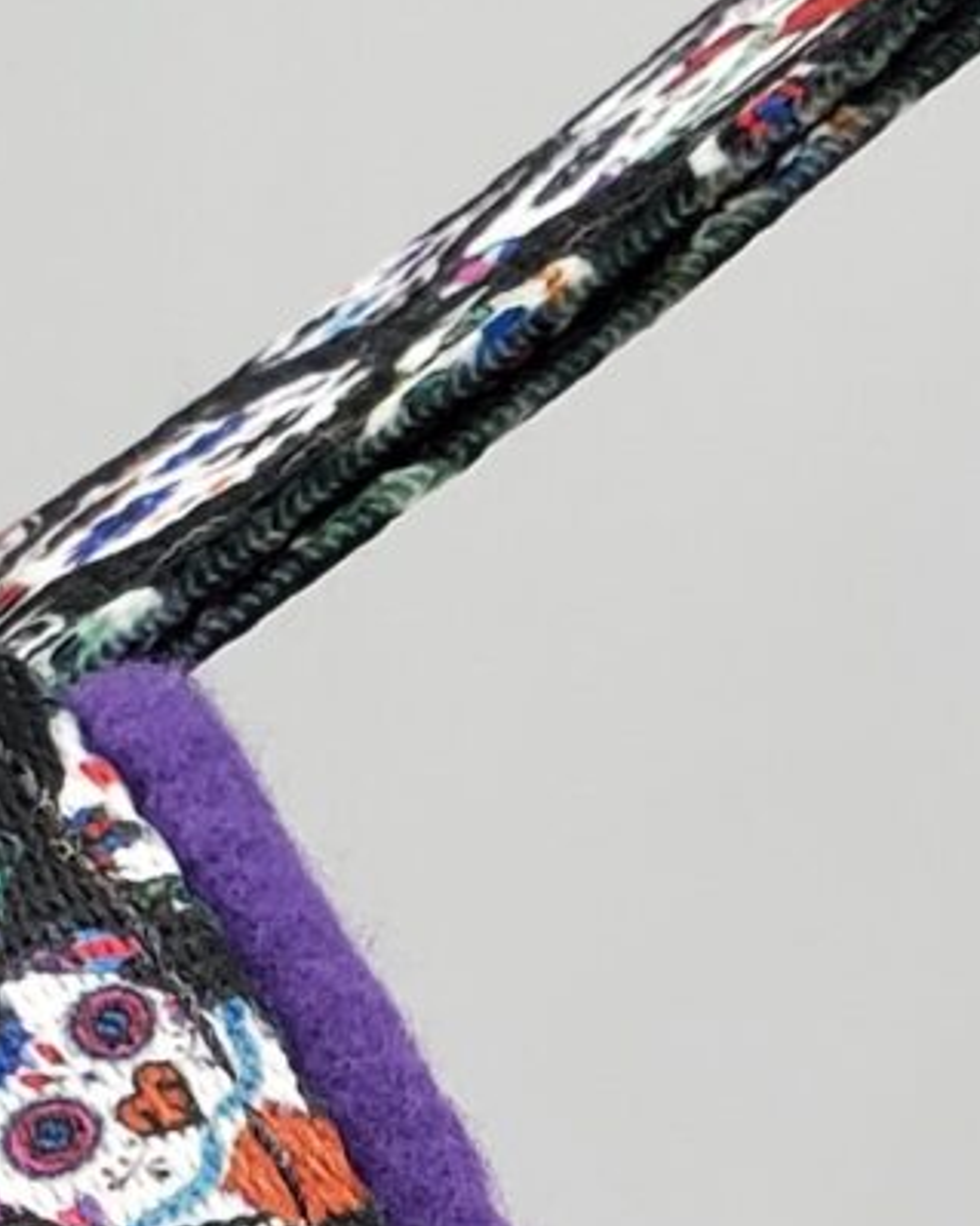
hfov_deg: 9.2
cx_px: 1505
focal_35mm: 163
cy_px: 1512
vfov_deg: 11.6
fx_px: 5912
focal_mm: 4.3
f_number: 2.4
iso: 64
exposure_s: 1/120
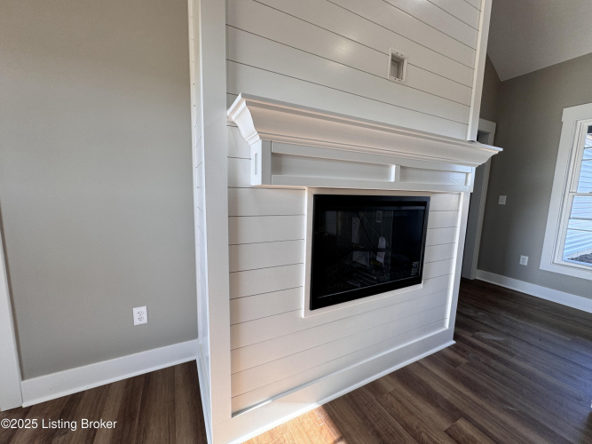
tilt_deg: -6.8
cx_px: 296
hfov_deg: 102.1
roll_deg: -1.5
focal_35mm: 14
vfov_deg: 85.7
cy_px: 222
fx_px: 239
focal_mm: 2.22
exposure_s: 1/120
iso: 64
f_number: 2.2
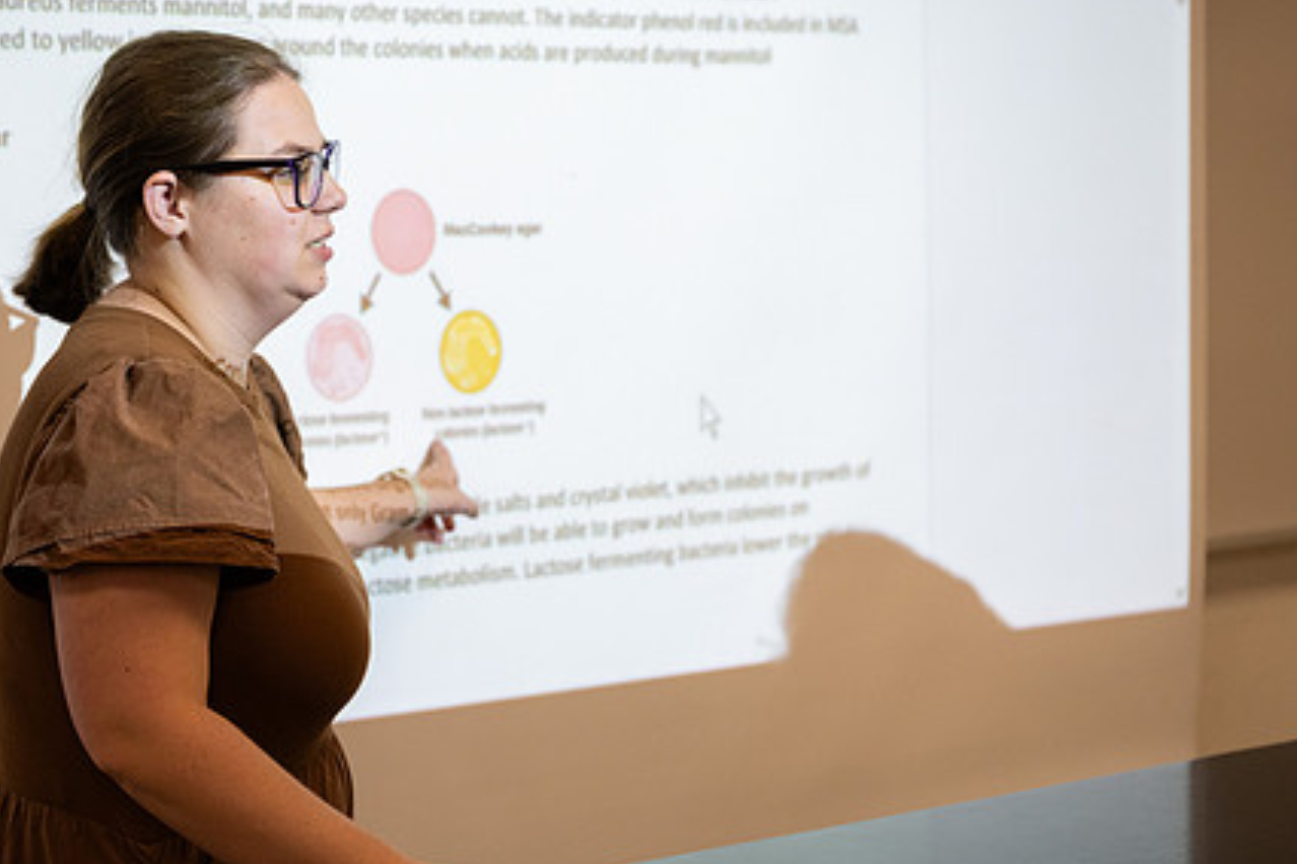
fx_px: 2306
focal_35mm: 64
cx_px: 560
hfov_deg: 31.4
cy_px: 412
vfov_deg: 21.2
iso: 1000
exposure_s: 1/800
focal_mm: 47
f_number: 3.2
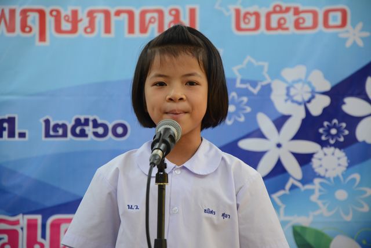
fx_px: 1623
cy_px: 124
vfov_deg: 8.7
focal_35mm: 158
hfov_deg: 13.0
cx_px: 186
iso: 500
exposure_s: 1/25
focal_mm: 105
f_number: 5.6
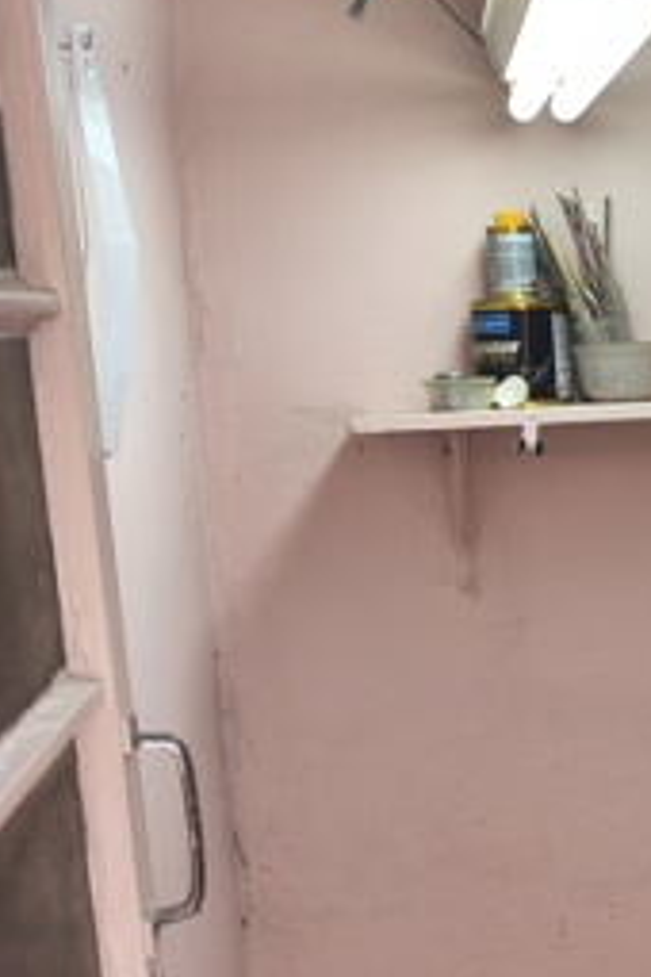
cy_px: 473
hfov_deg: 15.4
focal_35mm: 73
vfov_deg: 27.7
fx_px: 1980
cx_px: 1254
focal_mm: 4.81
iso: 229
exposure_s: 1/99.9
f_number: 1.8
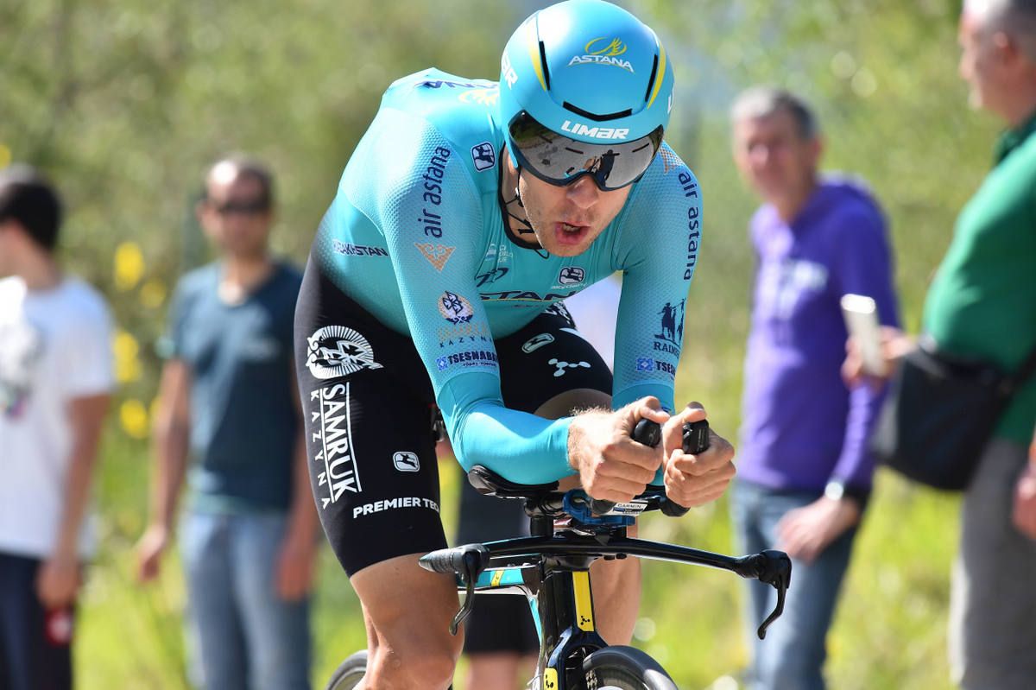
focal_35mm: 300
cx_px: 518
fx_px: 8629
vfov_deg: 4.6
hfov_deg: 6.9
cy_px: 345
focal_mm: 300
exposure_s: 1/2000
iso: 800
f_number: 6.3
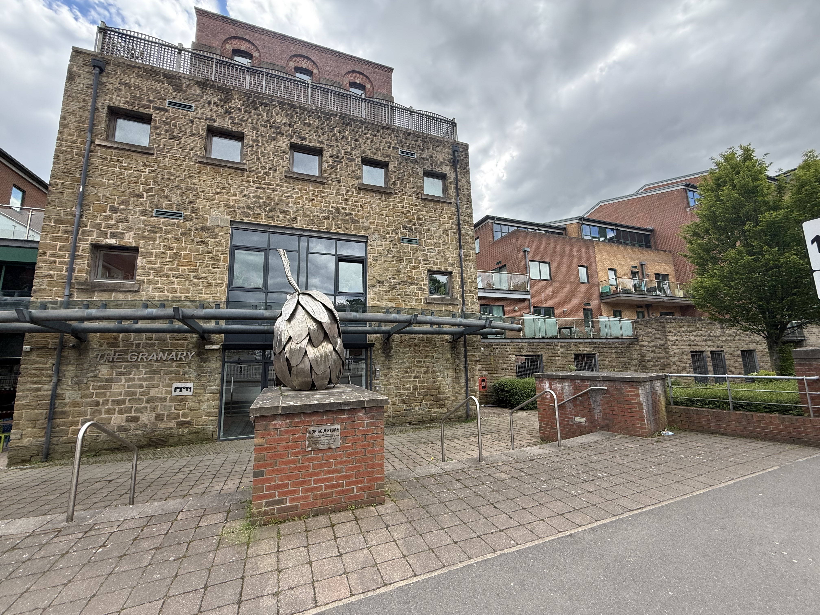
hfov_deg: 102.1
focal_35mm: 14
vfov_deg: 85.7
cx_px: 410
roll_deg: +1.5
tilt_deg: +8.6
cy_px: 308
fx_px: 332
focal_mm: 2.22
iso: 64
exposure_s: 1/602
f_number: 2.2
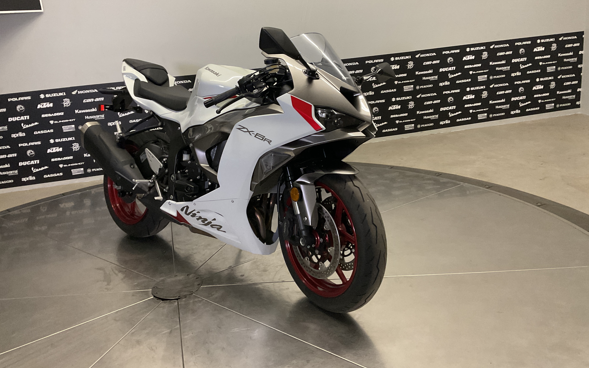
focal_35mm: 31
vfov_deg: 40.5
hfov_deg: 61.2
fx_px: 498
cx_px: 296
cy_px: 152
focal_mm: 3
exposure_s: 1/60
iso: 200
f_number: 1.8
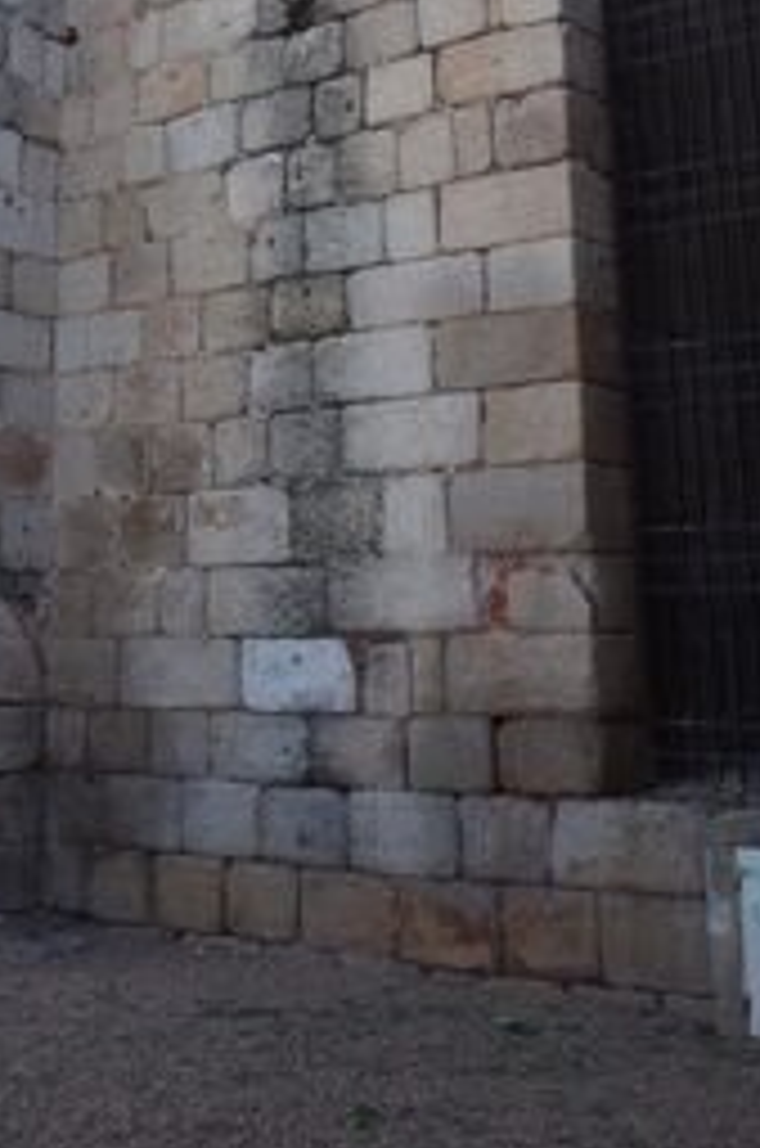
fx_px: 1749
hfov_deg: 24.2
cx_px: 155
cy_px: 144
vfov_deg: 34.5
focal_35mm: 55
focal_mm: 18.3
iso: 100
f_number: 4.5
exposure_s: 1/125
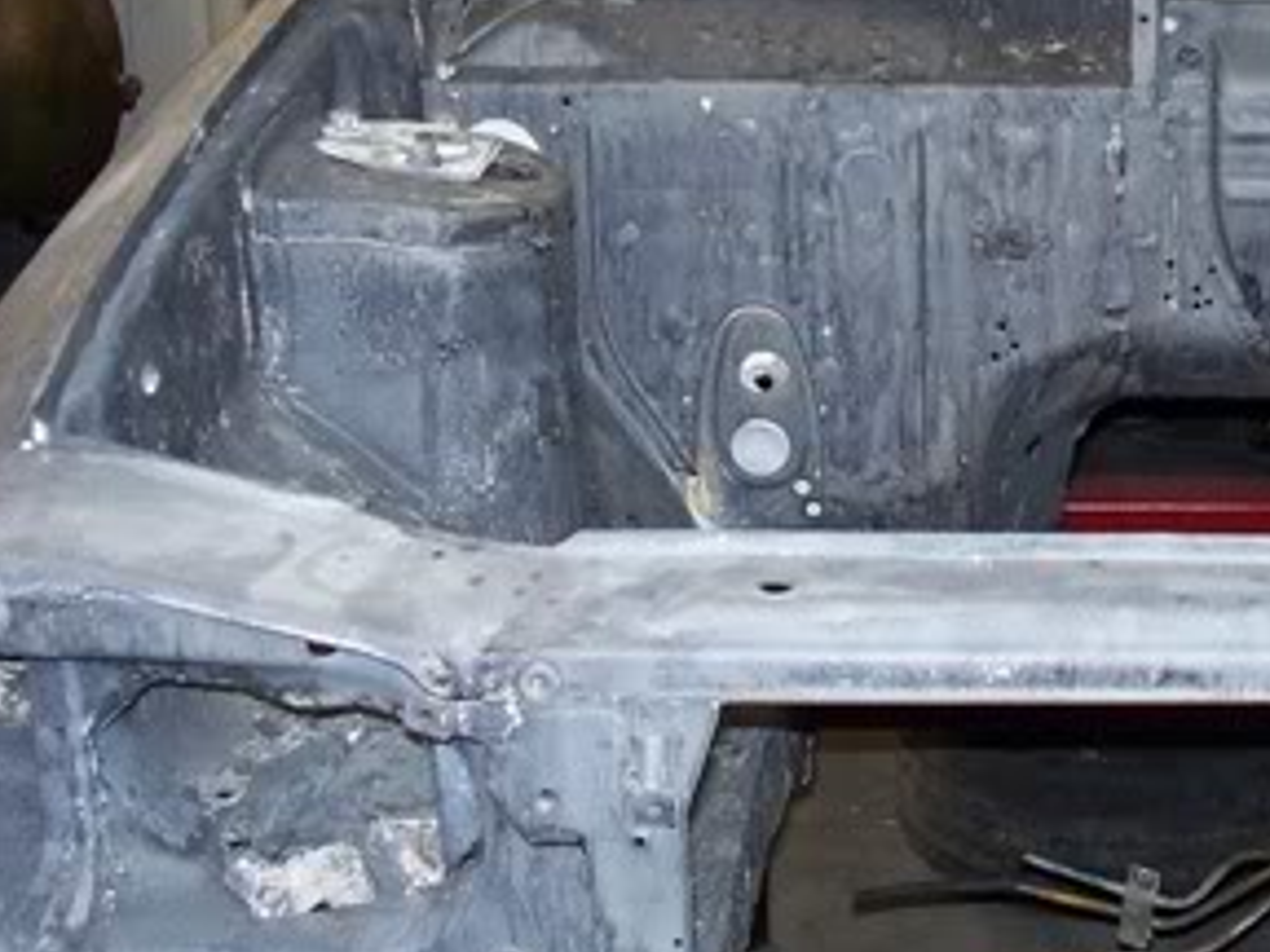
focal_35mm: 80
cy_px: 163
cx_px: 1319
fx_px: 2935
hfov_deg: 23.2
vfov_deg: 18.2
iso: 200
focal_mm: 7.54
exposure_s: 1/30
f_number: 2.8
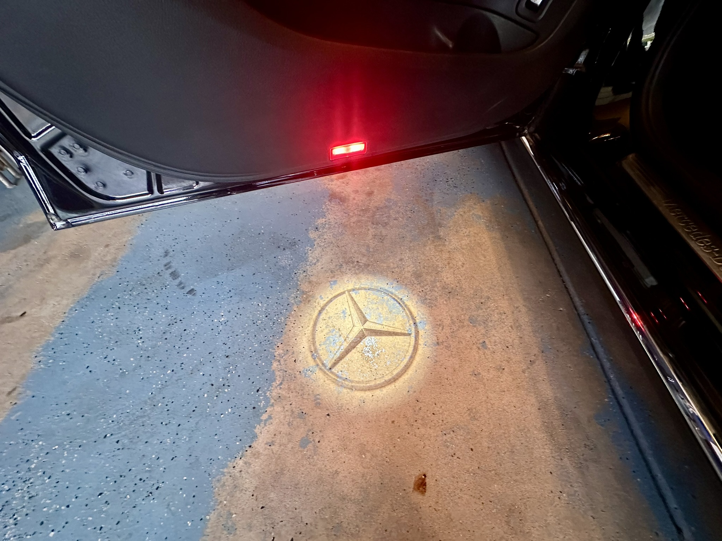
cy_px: 270
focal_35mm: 14
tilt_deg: -51.6
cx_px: 361
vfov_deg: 85.7
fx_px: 292
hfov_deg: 102.1
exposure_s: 1/60
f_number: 2.2
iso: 800
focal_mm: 2.22
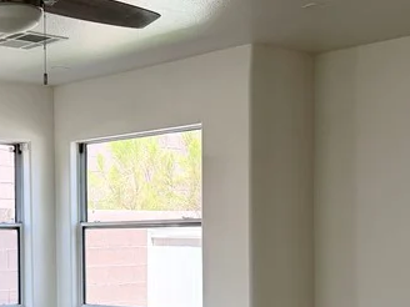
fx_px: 888
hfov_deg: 25.0
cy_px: 258
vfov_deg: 19.4
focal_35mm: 75
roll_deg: +0.3
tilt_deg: -1.7
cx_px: 21
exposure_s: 1/197
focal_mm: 6.76
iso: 80
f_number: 1.78
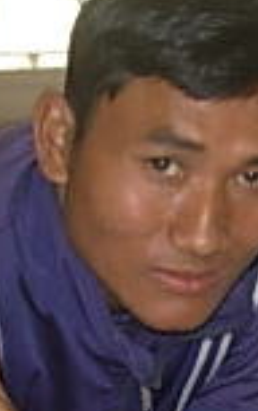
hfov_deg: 7.8
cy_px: 473
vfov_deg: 12.2
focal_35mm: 168
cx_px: 269
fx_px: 1885
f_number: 2.9
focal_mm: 6.3
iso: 50
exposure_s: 1/32
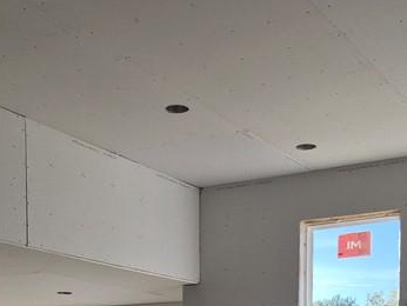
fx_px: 800
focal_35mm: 68
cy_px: 432
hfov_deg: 28.5
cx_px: 159
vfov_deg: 19.4
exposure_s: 1/2752
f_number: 1.8
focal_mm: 5.4
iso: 80
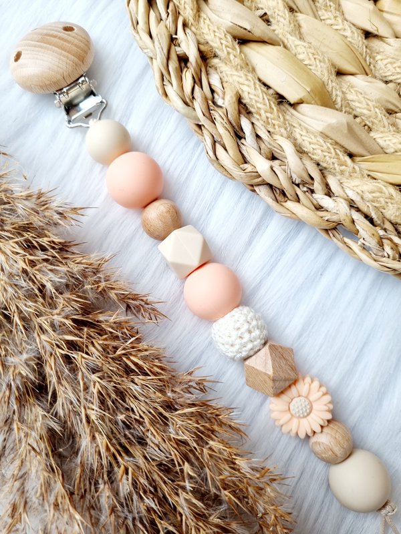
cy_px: 267
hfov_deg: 53.1
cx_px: 200
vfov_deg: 67.3
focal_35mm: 26
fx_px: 402
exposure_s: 1/102
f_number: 1.8
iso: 50
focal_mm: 5.4
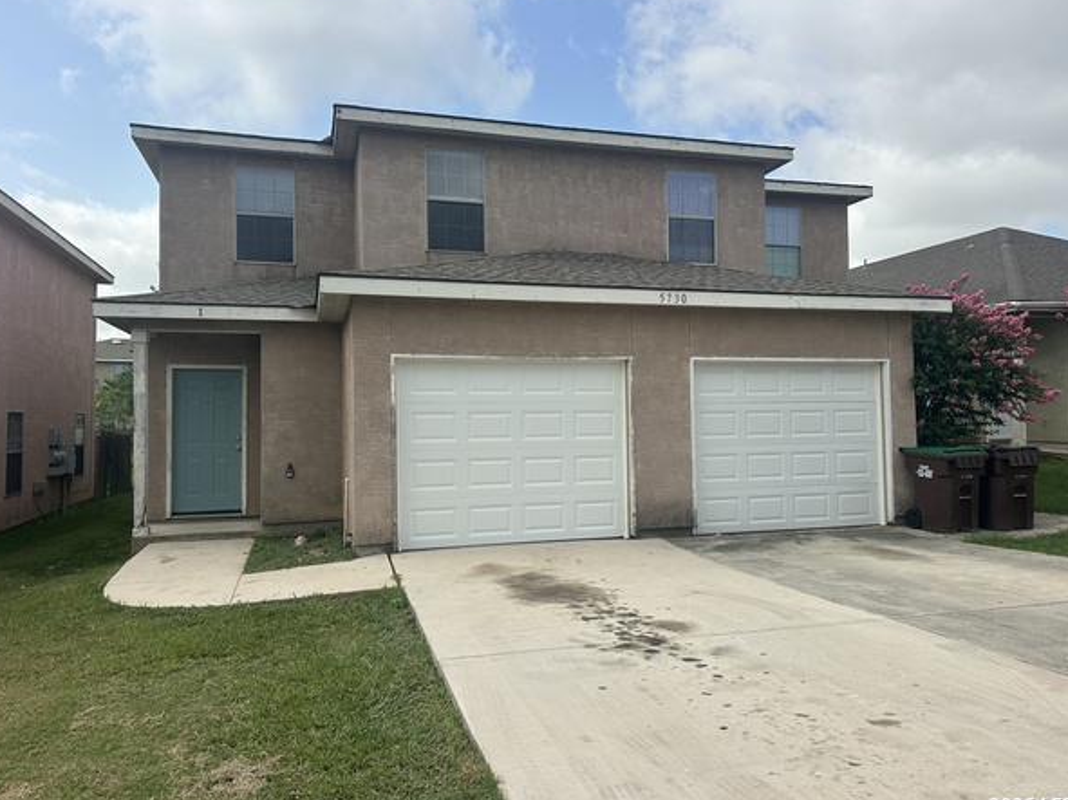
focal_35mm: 26
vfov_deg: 53.0
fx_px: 802
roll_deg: -0.2
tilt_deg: +2.2
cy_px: 381
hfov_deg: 67.3
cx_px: 555
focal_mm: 6.86
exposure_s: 1/5525
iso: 80
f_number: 1.78
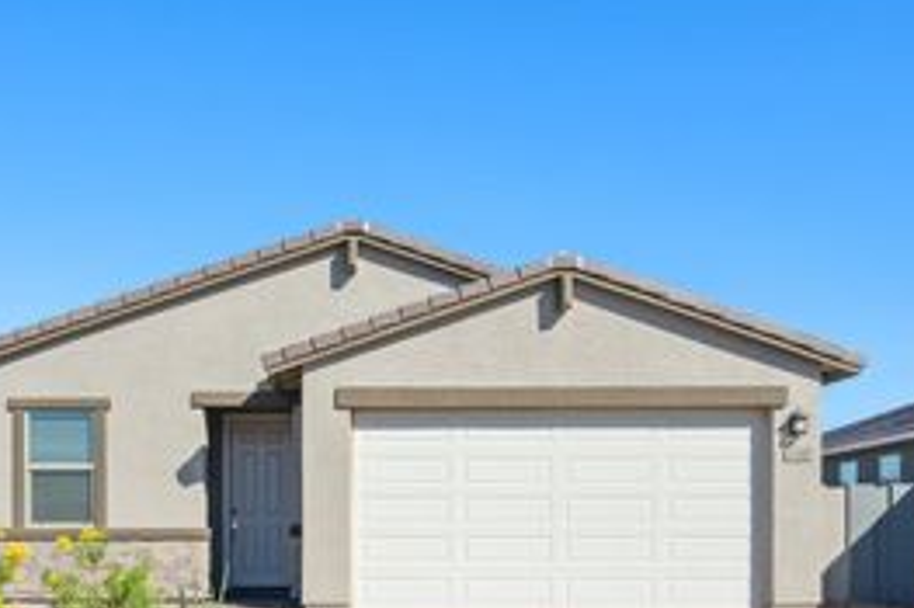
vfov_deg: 32.5
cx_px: 337
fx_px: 988
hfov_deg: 49.1
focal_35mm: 39
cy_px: 551
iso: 320
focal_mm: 20.5
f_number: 8
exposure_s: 1/2000
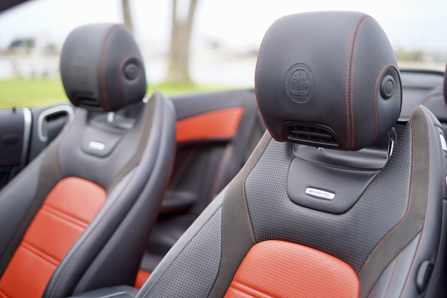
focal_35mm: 50
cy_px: 149
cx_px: 224
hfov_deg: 39.6
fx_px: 621
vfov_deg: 27.0
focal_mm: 50
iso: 100
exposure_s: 1/800
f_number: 2
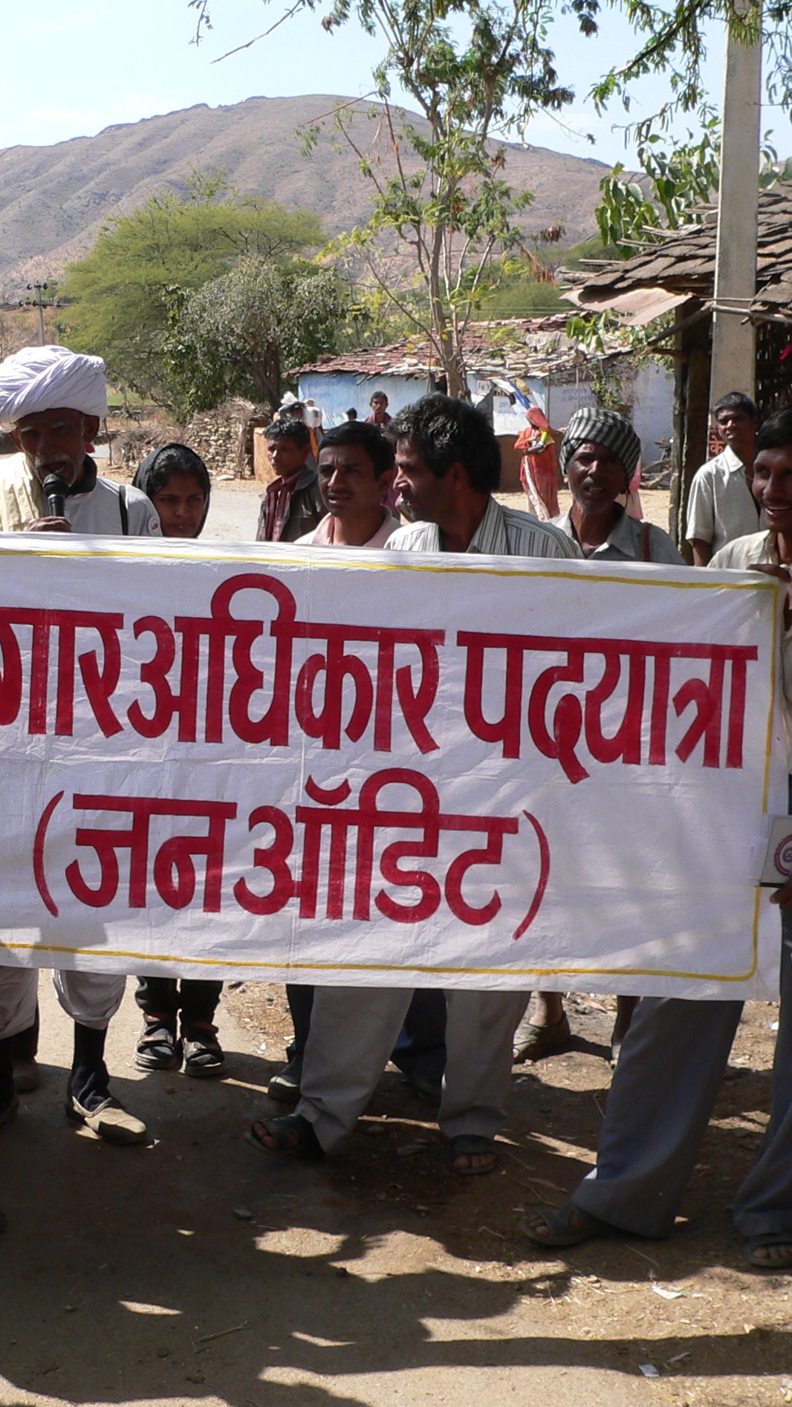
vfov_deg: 39.2
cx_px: 304
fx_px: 1978
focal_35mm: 53
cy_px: 701
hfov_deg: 22.6
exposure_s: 1/400
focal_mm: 6
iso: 80
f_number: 4
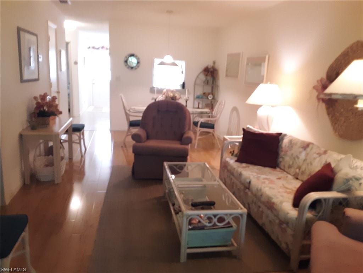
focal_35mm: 28
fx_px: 294
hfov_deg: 63.4
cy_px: 136
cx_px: 182
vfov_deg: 49.7
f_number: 1.9
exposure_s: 1/24
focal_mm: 2.91
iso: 250
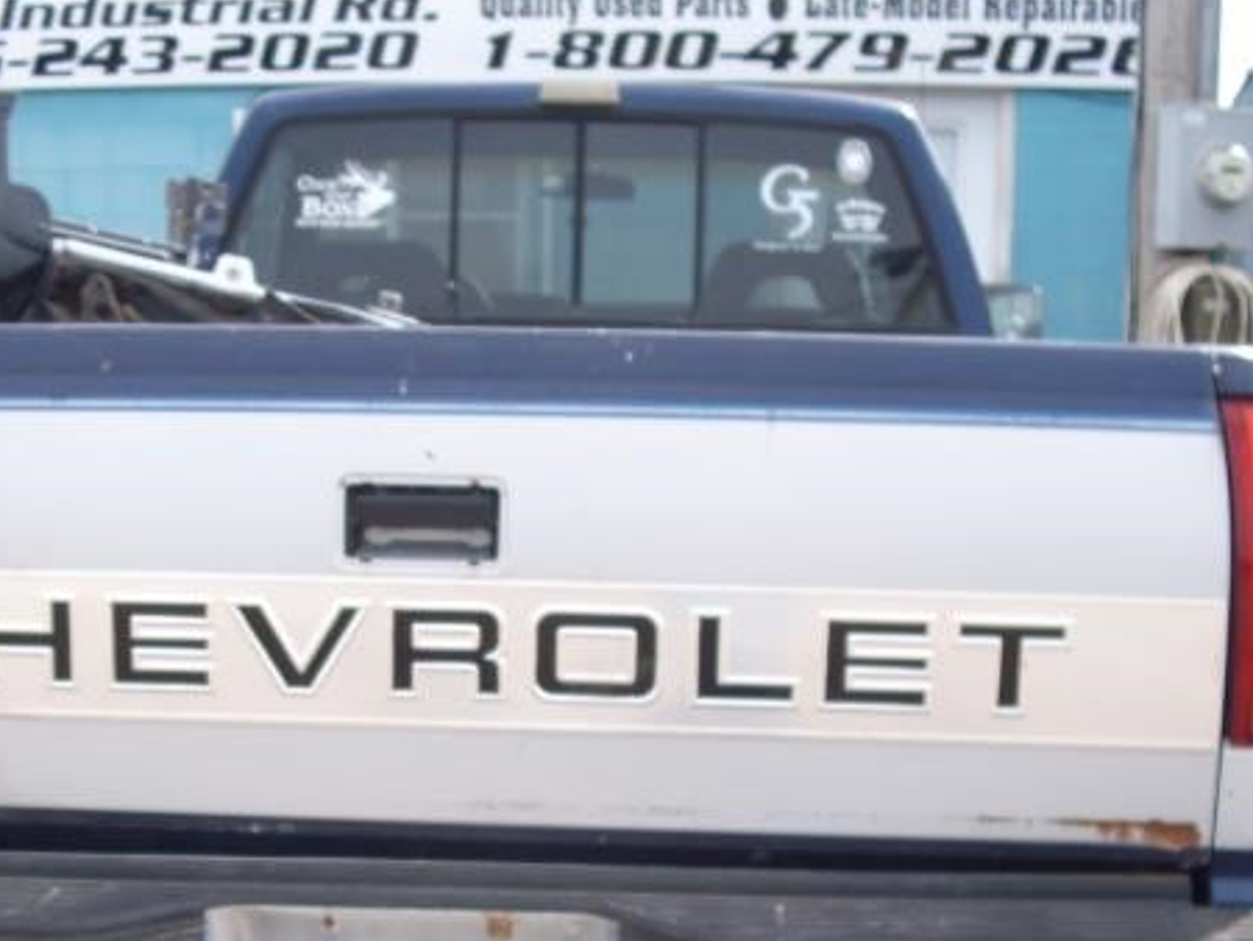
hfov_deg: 30.2
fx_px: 2318
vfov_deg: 22.5
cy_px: 799
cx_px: 498
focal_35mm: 64
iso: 80
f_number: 3.1
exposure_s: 1/400
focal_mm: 6.3
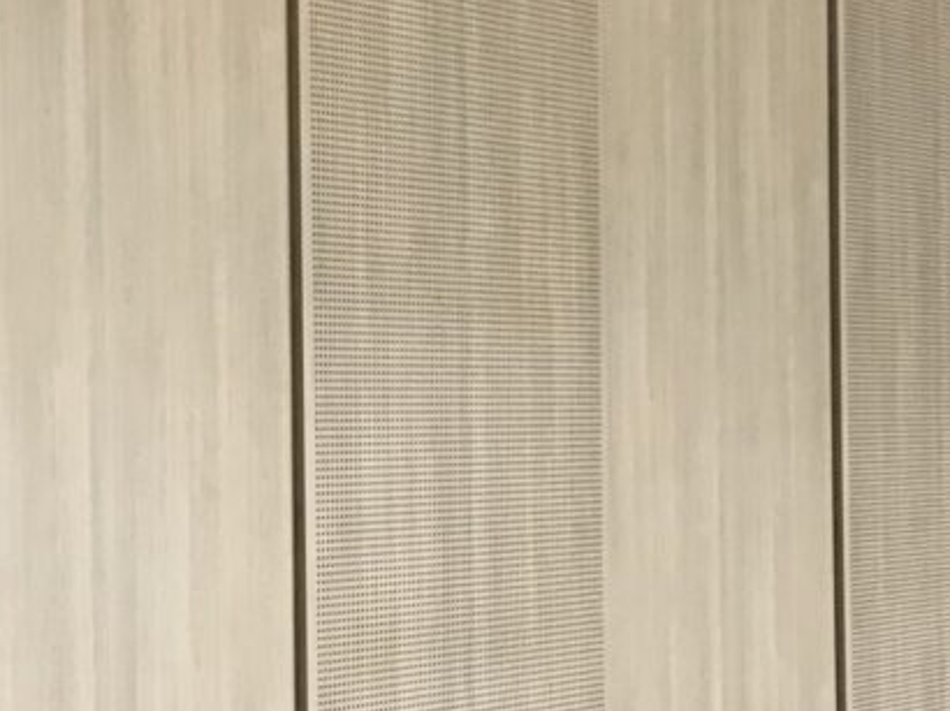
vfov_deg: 14.0
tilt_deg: -1.3
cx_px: 389
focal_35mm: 105
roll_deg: +0.9
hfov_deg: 18.7
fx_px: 2880
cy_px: 516
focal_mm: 3.99
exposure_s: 1/20
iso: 40
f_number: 1.8
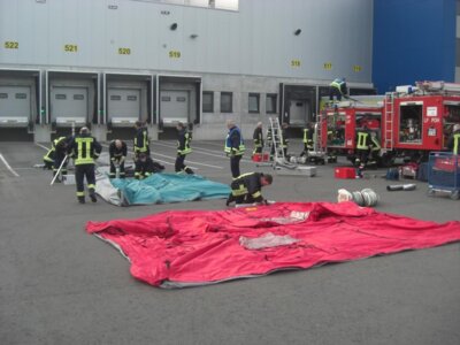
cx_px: 230
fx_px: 505
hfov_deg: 49.0
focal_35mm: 38
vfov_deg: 37.7
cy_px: 172
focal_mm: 7.9
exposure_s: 1/320
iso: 80
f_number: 2.8
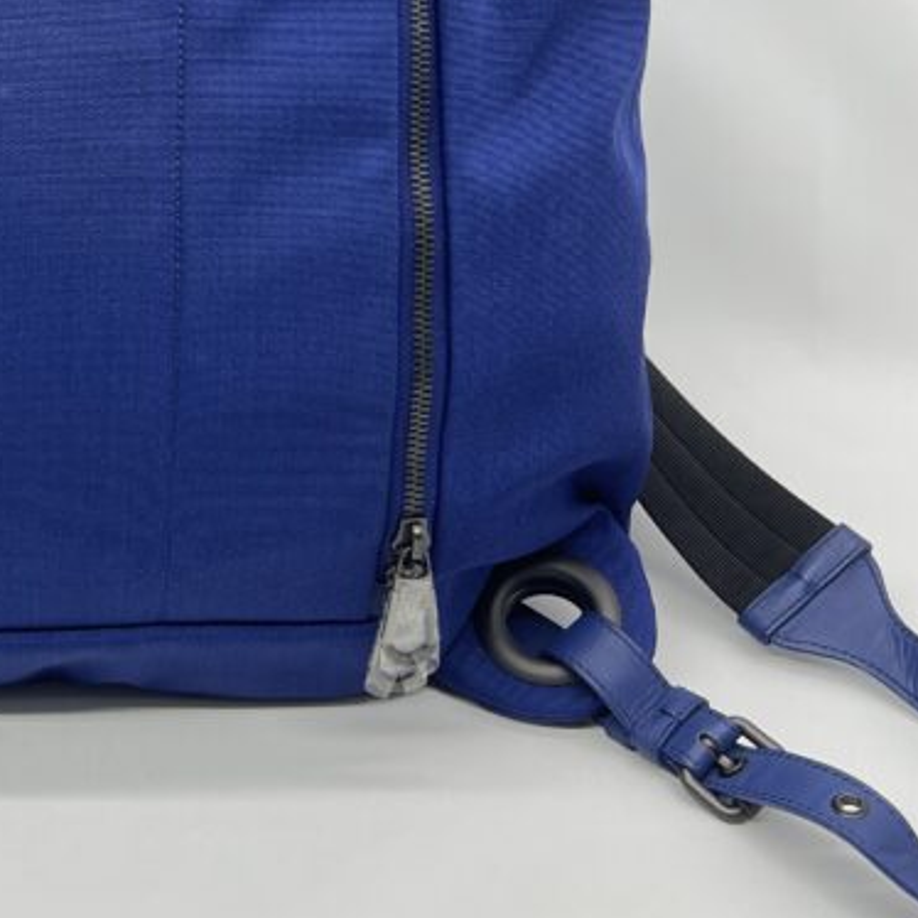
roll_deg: +0.0
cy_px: 98
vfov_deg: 26.4
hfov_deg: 26.0
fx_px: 1890
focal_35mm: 63
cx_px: 22
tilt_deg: -18.6
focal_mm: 5.7
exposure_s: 1/100
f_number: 1.5
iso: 64
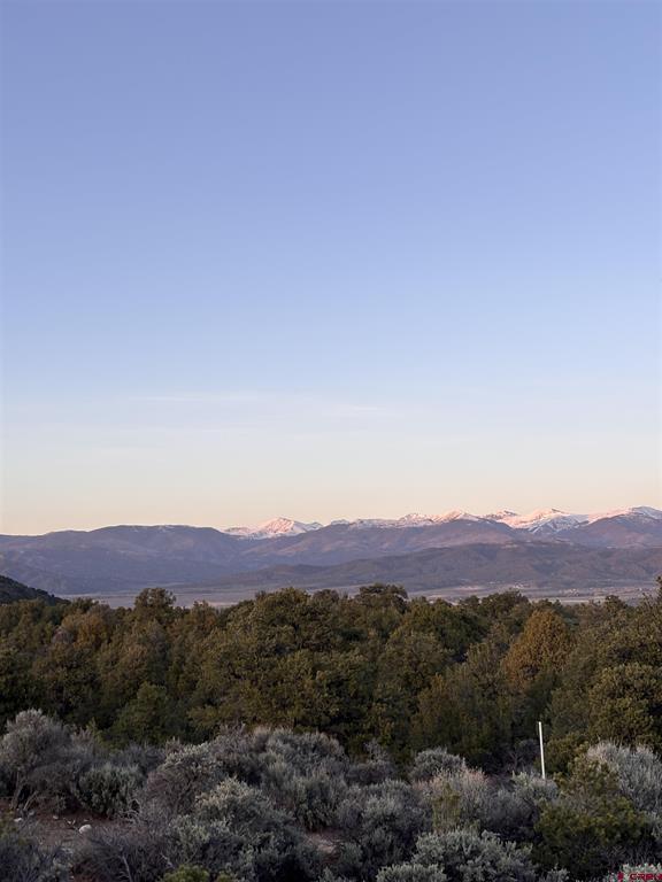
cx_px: 331
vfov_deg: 36.8
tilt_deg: +6.2
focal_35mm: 52
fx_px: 1326
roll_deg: +0.9
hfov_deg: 28.0
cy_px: 441
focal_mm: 5.96
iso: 32
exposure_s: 1/175
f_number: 1.6
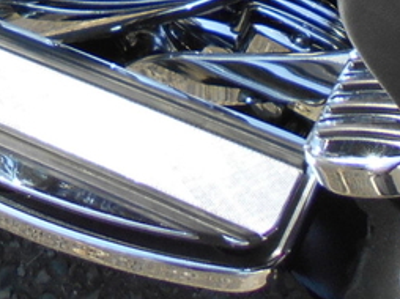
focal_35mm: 123
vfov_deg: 10.9
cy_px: -302
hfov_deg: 15.7
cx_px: -2
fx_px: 1420
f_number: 3.2
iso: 80
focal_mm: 4.6
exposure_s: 1/320
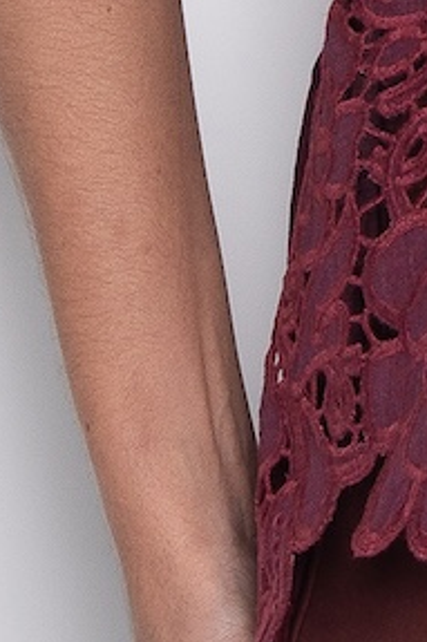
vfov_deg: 5.8
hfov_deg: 3.8
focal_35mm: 353
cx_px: 950
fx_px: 6288
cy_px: -452
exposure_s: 1/125
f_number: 5
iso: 160
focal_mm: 45
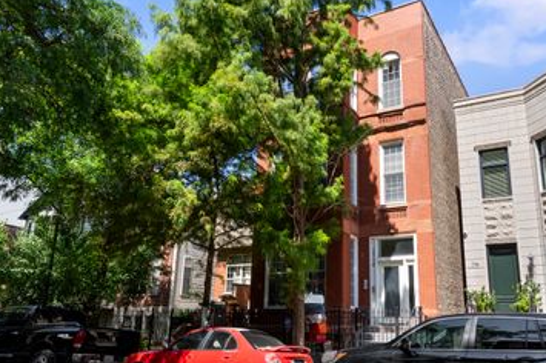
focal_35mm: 31
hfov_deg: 59.8
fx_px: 470
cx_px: 328
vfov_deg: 42.2
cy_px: 191
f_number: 8
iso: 100
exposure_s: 1/90
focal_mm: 22
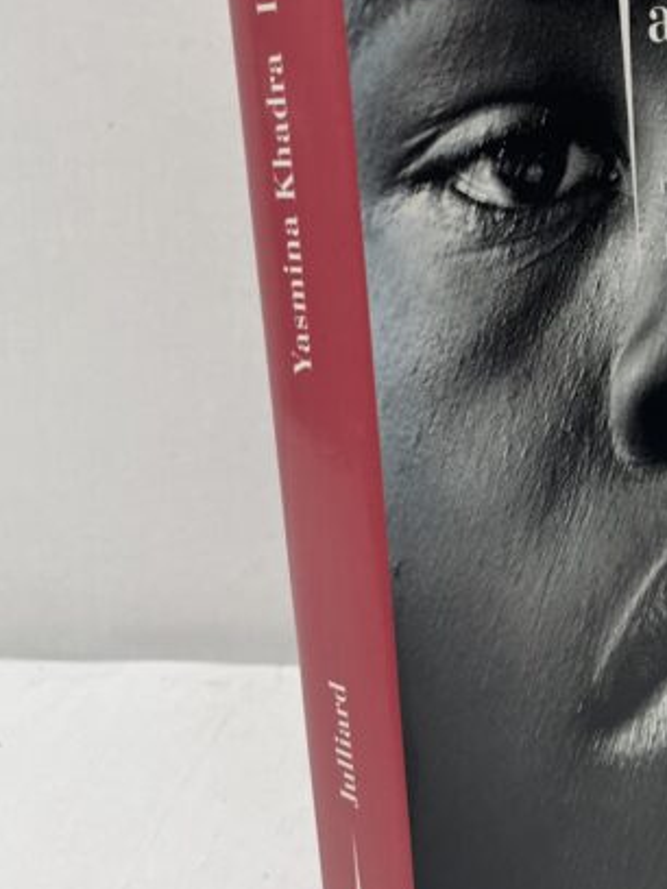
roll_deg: -1.7
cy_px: 294
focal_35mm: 51
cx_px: 602
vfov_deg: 37.1
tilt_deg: -12.9
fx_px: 1310
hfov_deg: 27.5
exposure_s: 1/50
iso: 100
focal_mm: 5.1
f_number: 1.6
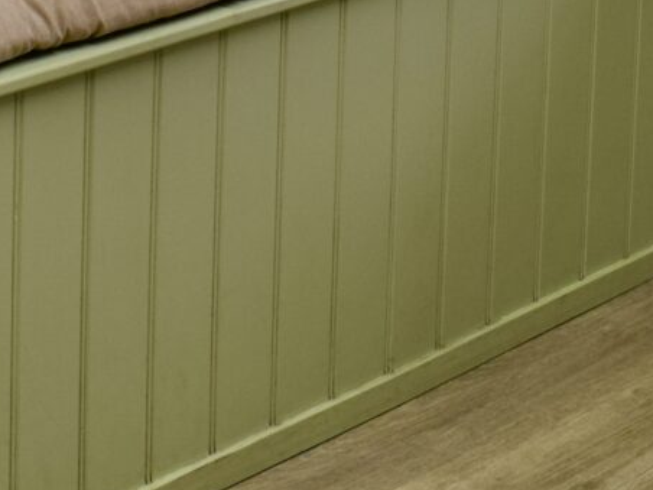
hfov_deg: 13.3
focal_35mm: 147
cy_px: -528
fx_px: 2773
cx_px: 565
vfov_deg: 9.4
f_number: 8
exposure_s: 1/30
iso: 100
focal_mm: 18
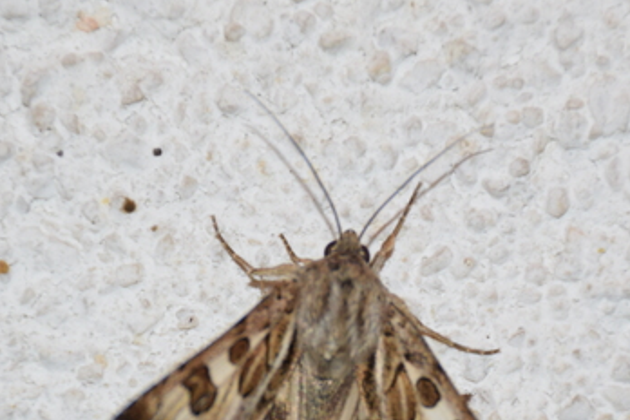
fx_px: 10149
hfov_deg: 3.6
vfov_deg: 2.4
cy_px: 368
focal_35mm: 580
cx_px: 337
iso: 400
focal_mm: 140
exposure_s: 1/60
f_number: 5.6
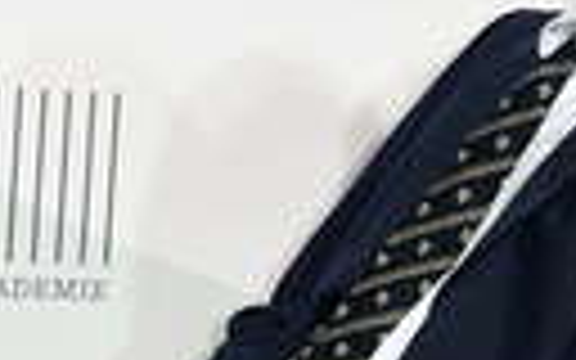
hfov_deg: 6.5
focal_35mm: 323
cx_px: 682
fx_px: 5070
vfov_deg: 4.1
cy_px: 194
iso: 640
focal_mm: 90
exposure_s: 1/250
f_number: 5.6
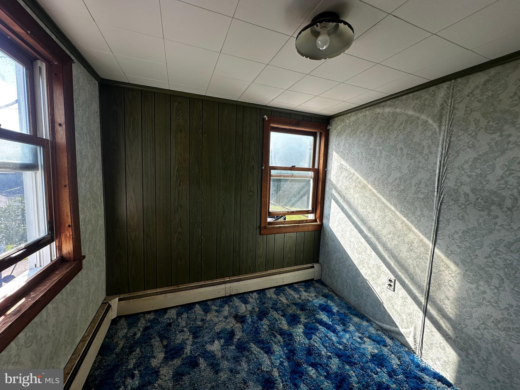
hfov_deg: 102.1
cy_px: 195
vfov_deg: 85.7
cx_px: 260
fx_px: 210
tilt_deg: -6.2
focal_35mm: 14
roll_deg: -2.5
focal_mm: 2.22
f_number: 2.2
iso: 40
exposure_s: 1/278
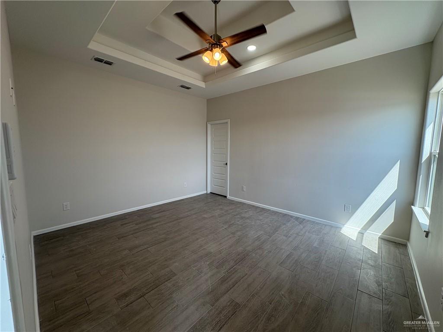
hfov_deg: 102.1
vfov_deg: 85.7
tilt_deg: -5.6
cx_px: 222
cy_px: 166
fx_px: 179
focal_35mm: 14
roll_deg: -0.1
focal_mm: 2.22
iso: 40
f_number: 2.2
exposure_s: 1/120
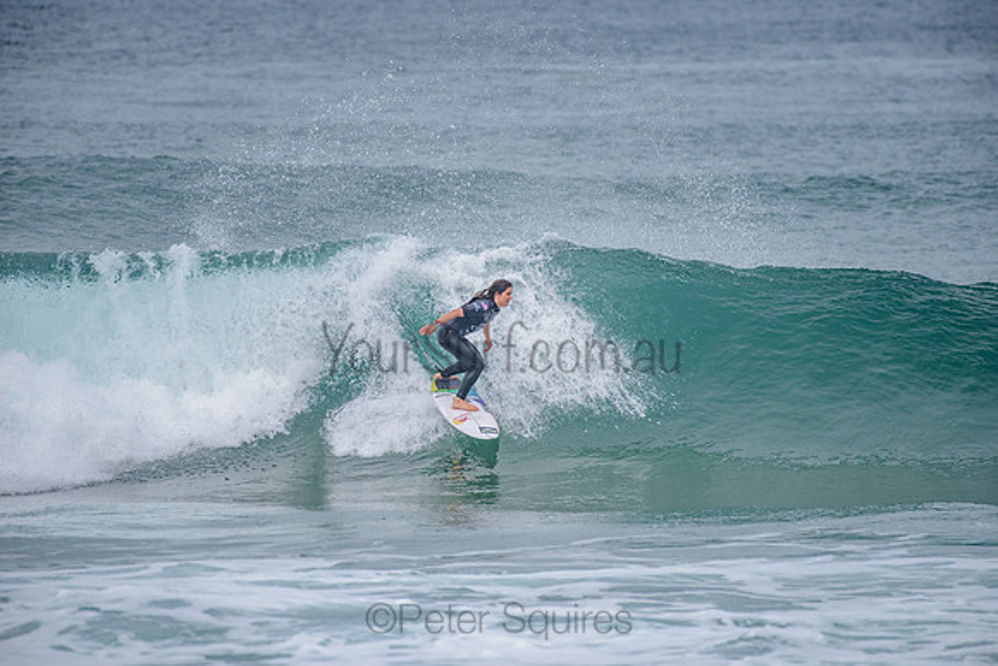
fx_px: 13864
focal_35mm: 500
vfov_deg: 2.8
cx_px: 499
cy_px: 333
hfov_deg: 4.1
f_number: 5.6
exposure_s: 1/2000
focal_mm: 500
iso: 280
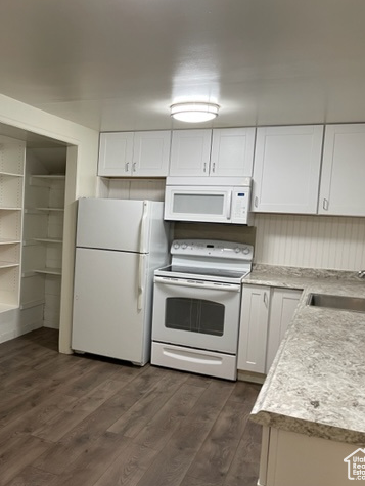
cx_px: 57
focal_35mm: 35
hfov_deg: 38.7
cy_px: 242
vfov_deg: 52.6
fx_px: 491
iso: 100
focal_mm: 5.1
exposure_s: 1/60
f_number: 1.6
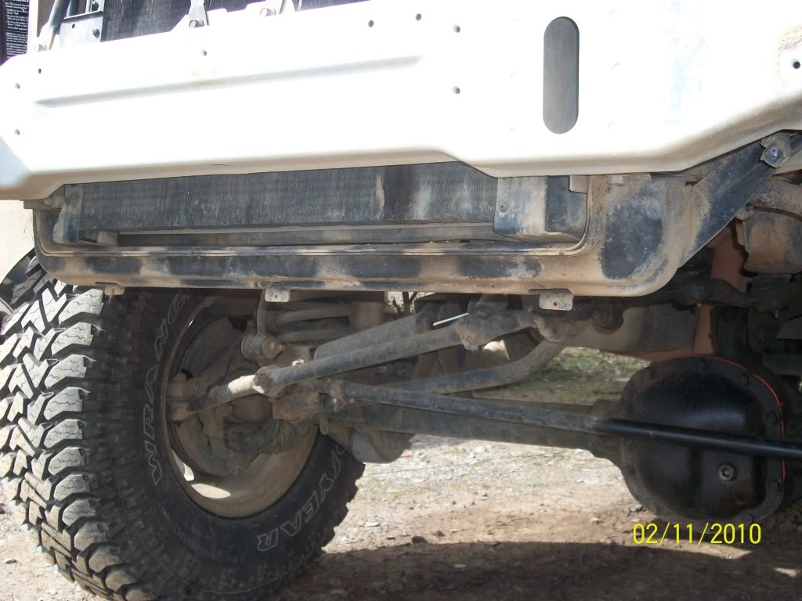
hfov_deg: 38.2
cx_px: 401
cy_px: 300
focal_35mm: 50
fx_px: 1158
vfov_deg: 29.1
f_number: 3.6
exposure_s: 1/200
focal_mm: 8.8
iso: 80
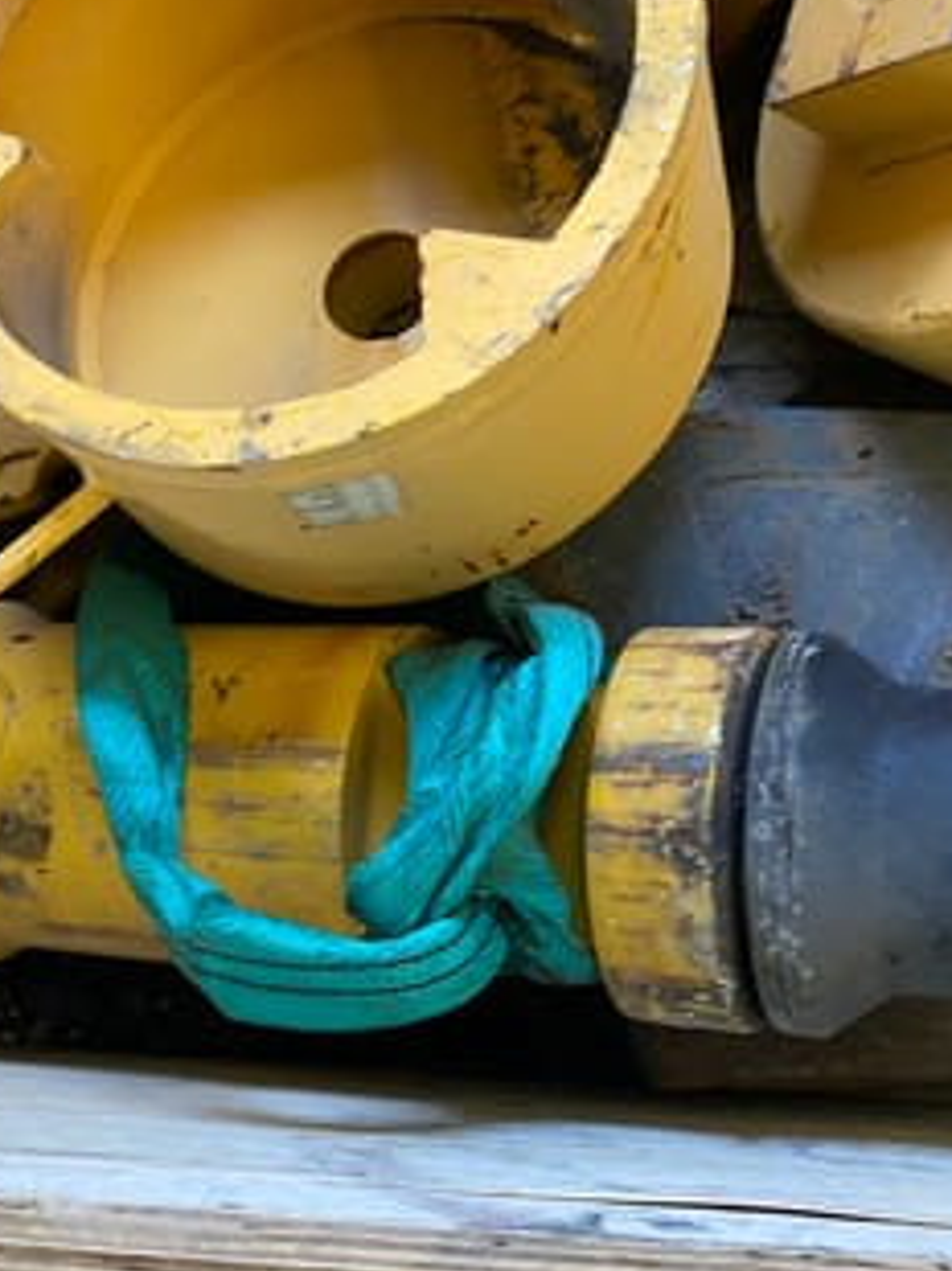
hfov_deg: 34.2
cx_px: 373
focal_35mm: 42
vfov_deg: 44.8
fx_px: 1542
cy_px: 638
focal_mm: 4.25
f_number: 1.8
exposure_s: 1/60
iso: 320
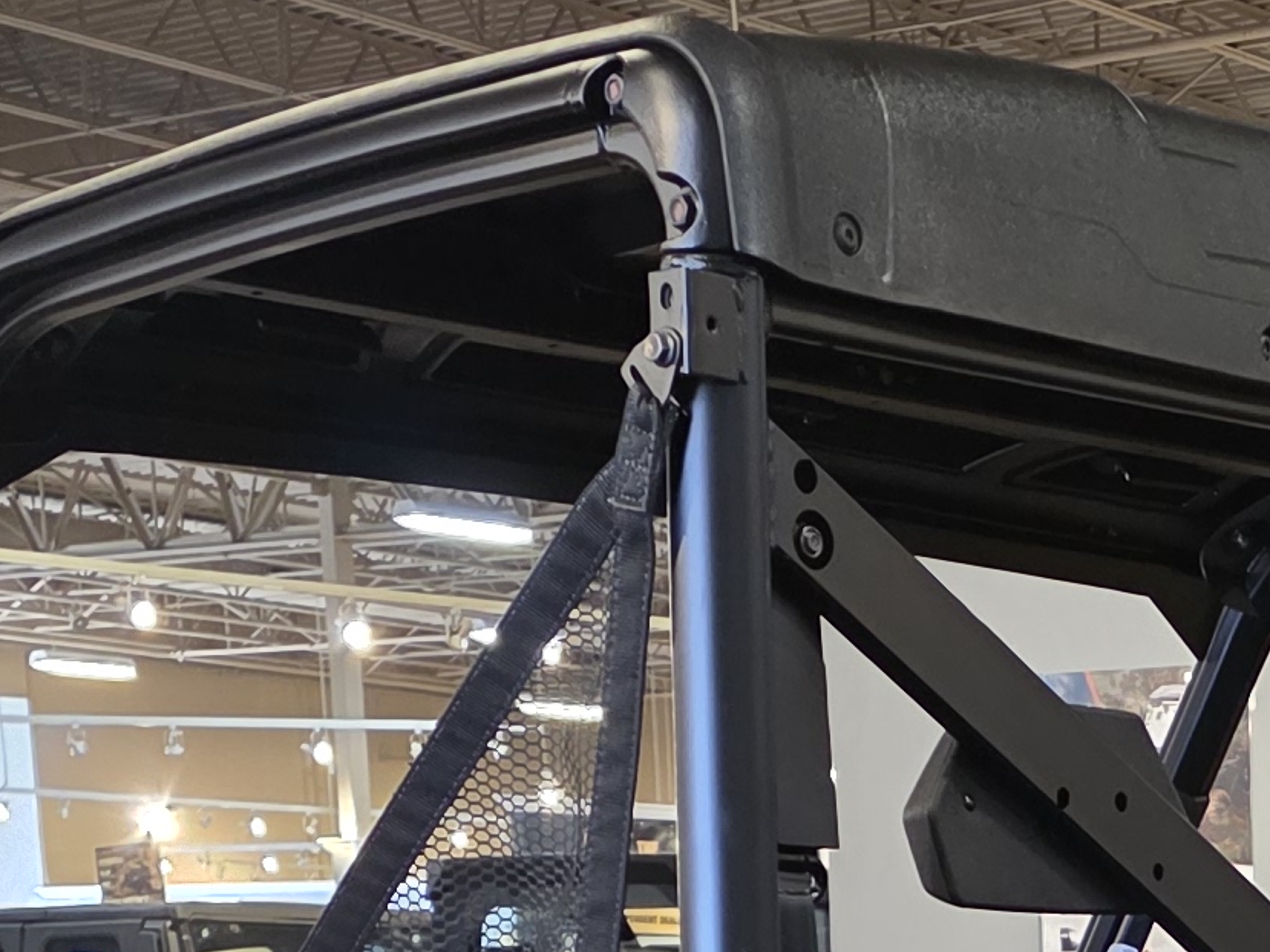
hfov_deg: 17.0
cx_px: 1514
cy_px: 1990
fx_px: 4073
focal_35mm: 111
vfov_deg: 11.8
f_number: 1.7
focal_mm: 6.3
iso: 1000
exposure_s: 1/120
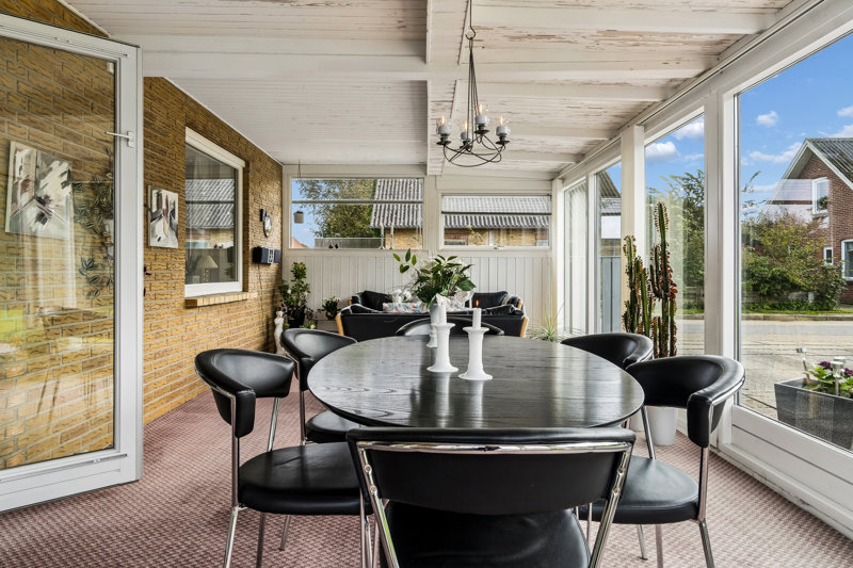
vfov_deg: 56.1
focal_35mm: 22
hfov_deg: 77.3
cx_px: 426
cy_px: 284
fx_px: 533
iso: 200
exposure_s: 1/160
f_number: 8
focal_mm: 15
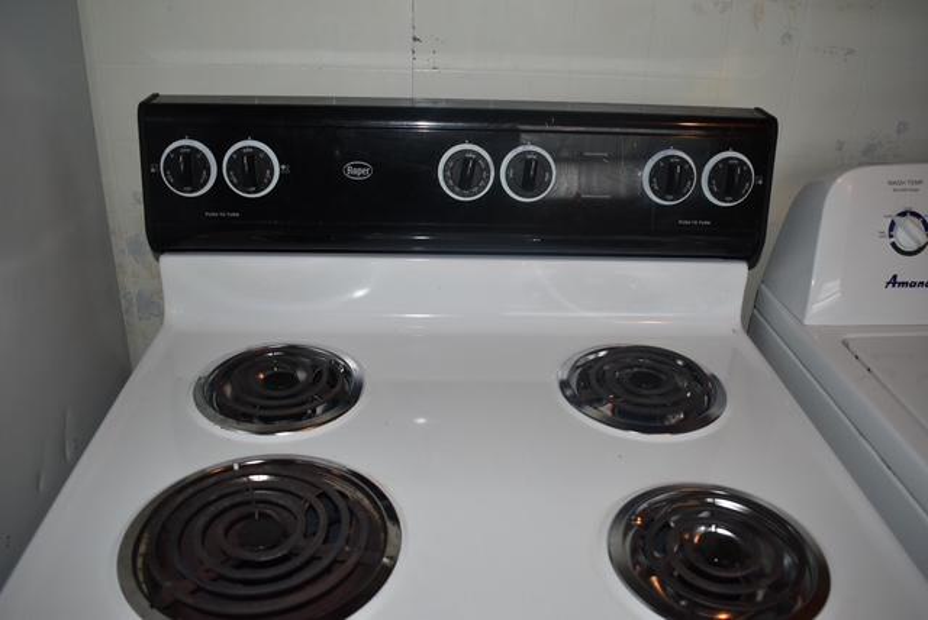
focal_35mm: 30
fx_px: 774
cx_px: 464
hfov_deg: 61.9
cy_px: 310
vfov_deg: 43.7
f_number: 3.8
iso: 560
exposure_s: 1/125
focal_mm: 20
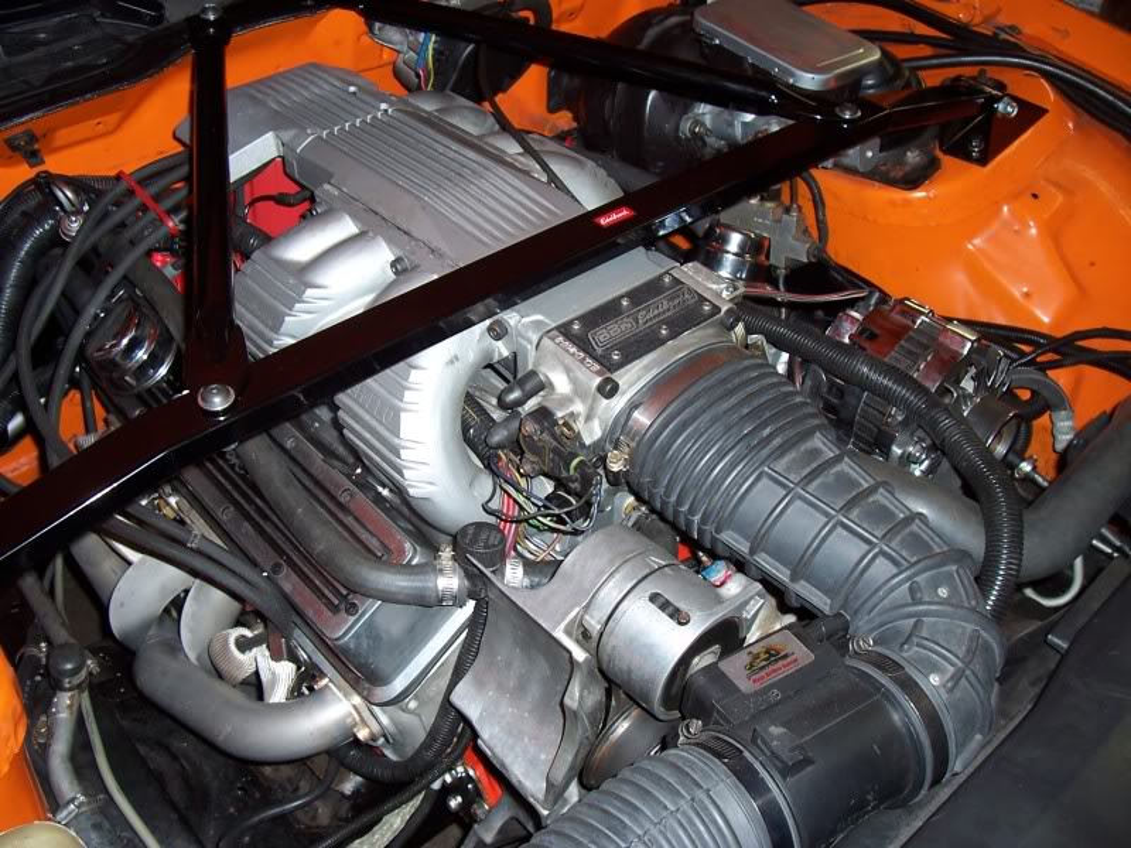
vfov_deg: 41.8
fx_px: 1111
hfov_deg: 54.0
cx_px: 566
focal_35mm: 34
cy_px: 424
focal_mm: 5.6
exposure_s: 1/60
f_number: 2.7
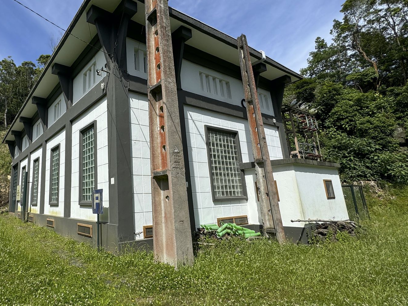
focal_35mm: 21
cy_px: 141
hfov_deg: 75.3
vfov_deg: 63.4
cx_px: 122
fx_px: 248
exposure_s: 1/2874
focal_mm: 2.22
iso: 50
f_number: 2.2
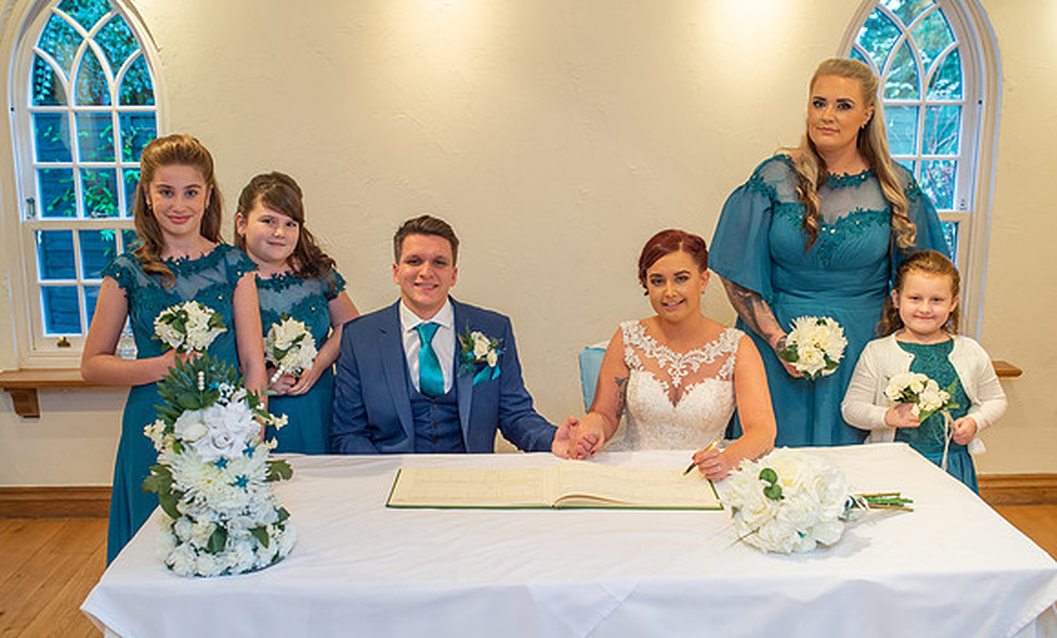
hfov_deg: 52.3
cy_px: 341
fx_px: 1075
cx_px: 504
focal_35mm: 38
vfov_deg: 33.0
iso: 640
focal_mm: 35
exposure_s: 1/80
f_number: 4
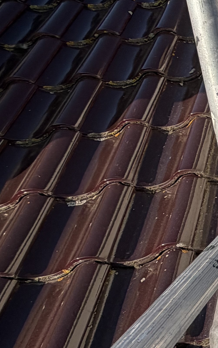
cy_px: 165
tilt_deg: -14.0
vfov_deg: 38.2
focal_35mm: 53
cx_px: 567
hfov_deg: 13.7
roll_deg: +3.4
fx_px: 504
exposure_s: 1/770
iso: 25
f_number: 2.2
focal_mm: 2.22
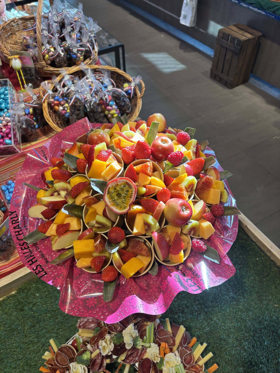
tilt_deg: -50.1
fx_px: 280
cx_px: 140
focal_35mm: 26
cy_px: 186
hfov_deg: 53.1
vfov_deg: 67.3
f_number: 1.6
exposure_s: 1/214
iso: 40
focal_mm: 5.96
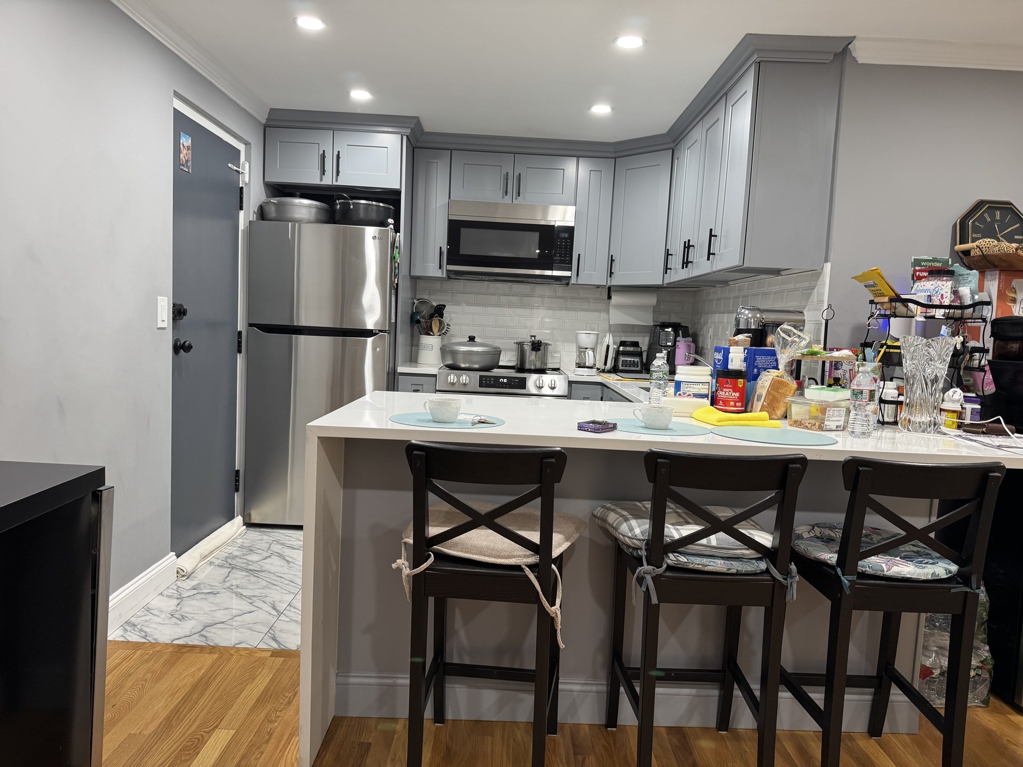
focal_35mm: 24
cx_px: 512
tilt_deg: -5.7
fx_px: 709
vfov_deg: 56.8
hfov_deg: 71.6
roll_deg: -2.2
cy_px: 384
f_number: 1.78
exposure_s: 1/60
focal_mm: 6.76
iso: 125
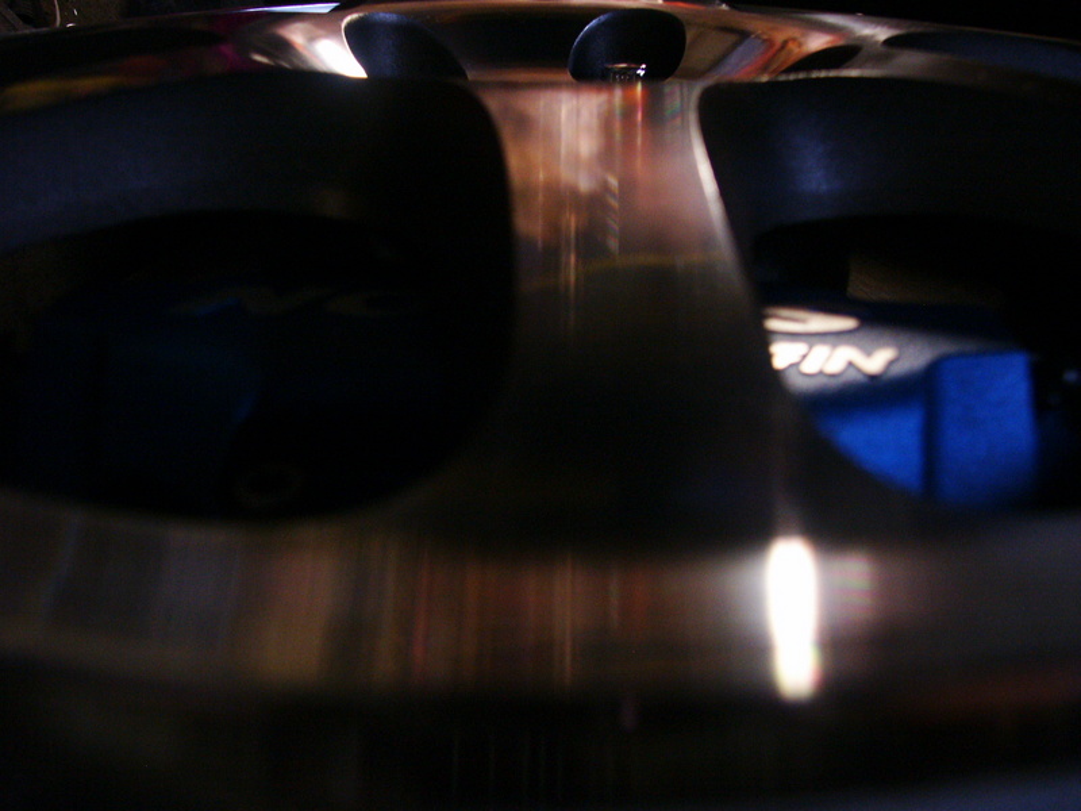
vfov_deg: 48.2
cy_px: 406
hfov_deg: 61.7
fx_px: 906
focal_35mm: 29
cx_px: 540
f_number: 2.8
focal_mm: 7.59
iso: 200
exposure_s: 1/30
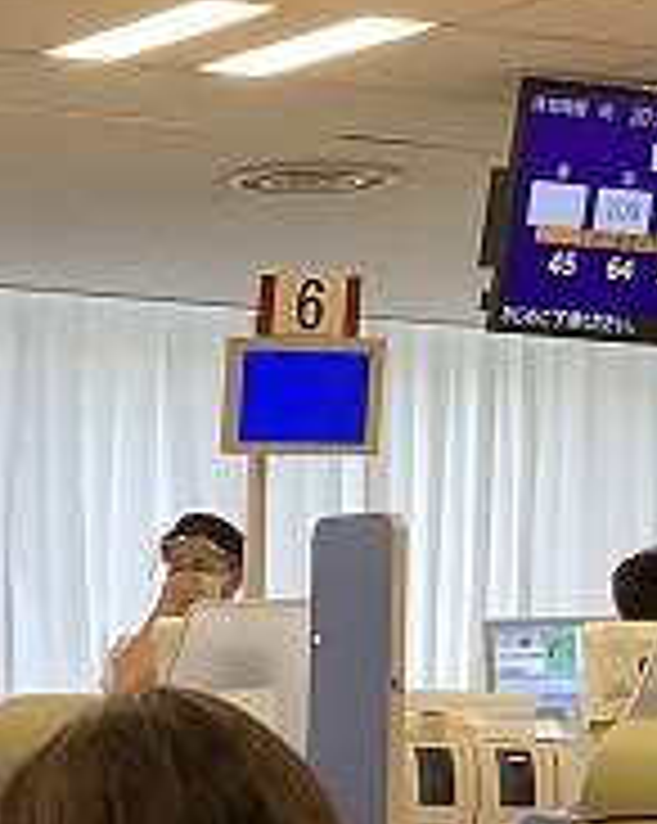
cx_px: -832
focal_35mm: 135
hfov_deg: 10.2
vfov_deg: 14.3
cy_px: 558
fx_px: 3287
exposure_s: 1/50
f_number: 2.4
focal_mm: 3.3
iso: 64
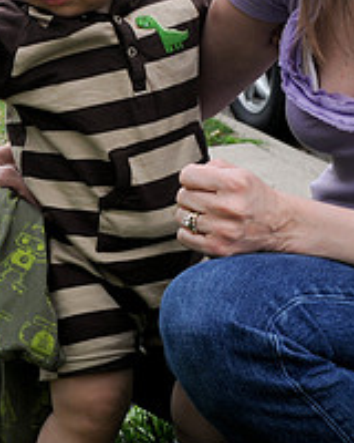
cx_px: 62
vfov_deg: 19.5
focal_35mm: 98
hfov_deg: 15.6
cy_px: 152
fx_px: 1283
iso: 200
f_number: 6.3
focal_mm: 24
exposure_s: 1/125
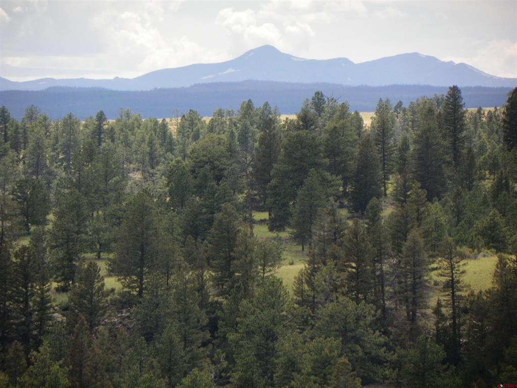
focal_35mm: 461
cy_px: 194
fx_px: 6885
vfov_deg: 3.2
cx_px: 258
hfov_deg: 4.3
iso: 64
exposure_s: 1/250
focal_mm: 82.1
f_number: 5
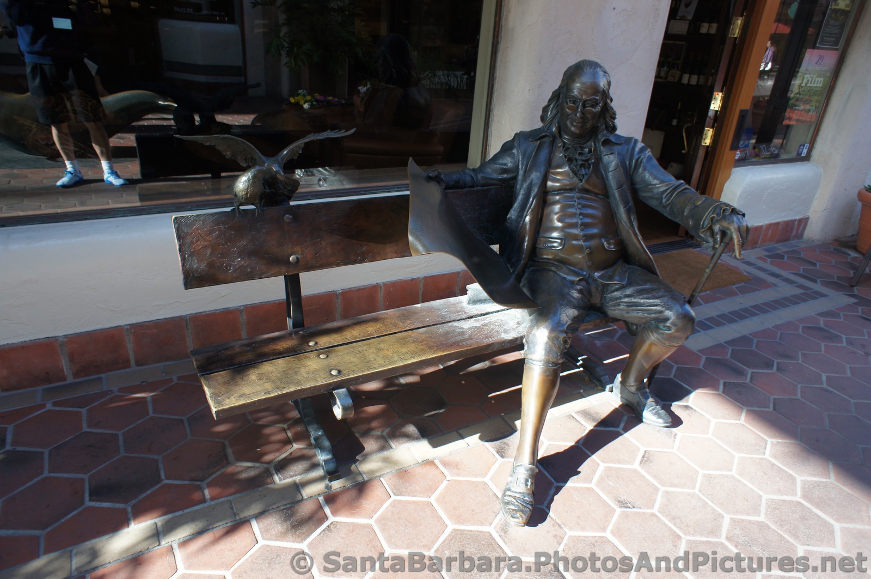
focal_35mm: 24
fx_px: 580
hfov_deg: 73.8
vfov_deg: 53.0
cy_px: 290
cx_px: 436
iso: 200
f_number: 4
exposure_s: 1/160
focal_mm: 16
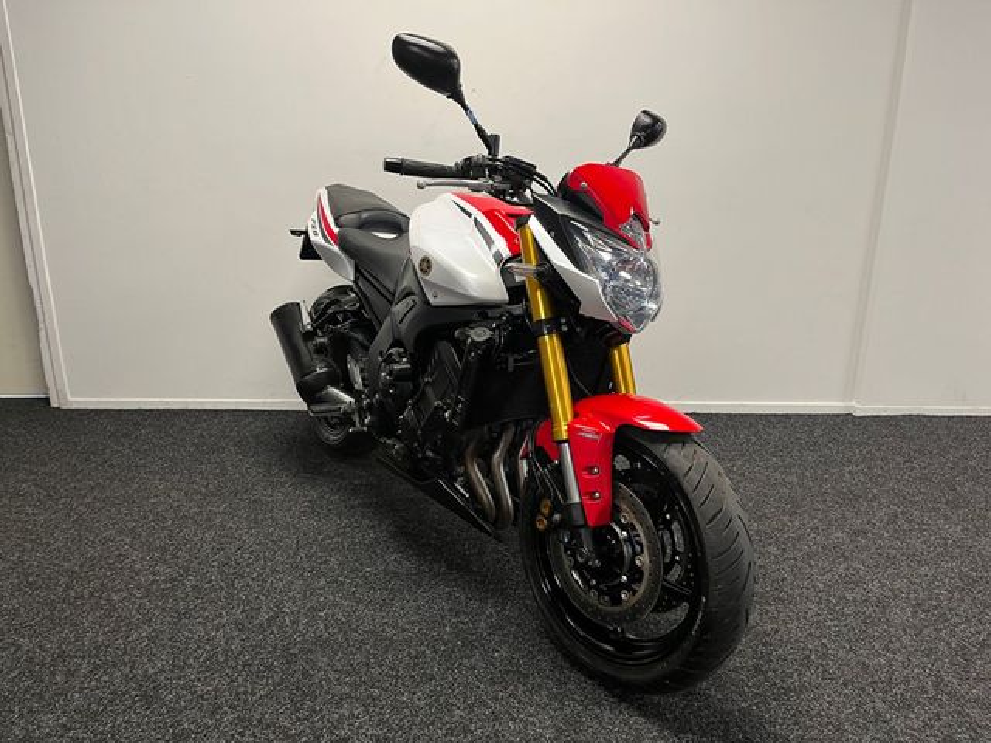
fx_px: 744
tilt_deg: -17.0
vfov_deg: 53.1
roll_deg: +0.0
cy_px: 372
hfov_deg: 67.3
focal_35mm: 26
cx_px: 496
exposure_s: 1/50
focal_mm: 5.1
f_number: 1.6
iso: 100
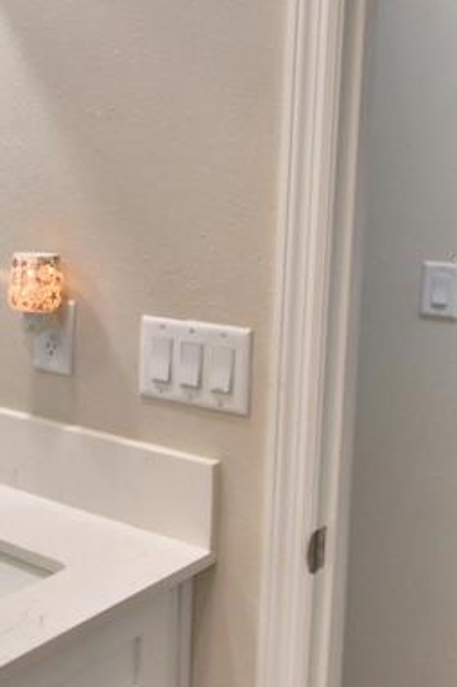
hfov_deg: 24.7
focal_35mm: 47
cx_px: -143
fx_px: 896
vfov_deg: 41.7
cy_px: 264
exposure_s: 1/125
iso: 280
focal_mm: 10
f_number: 4.5
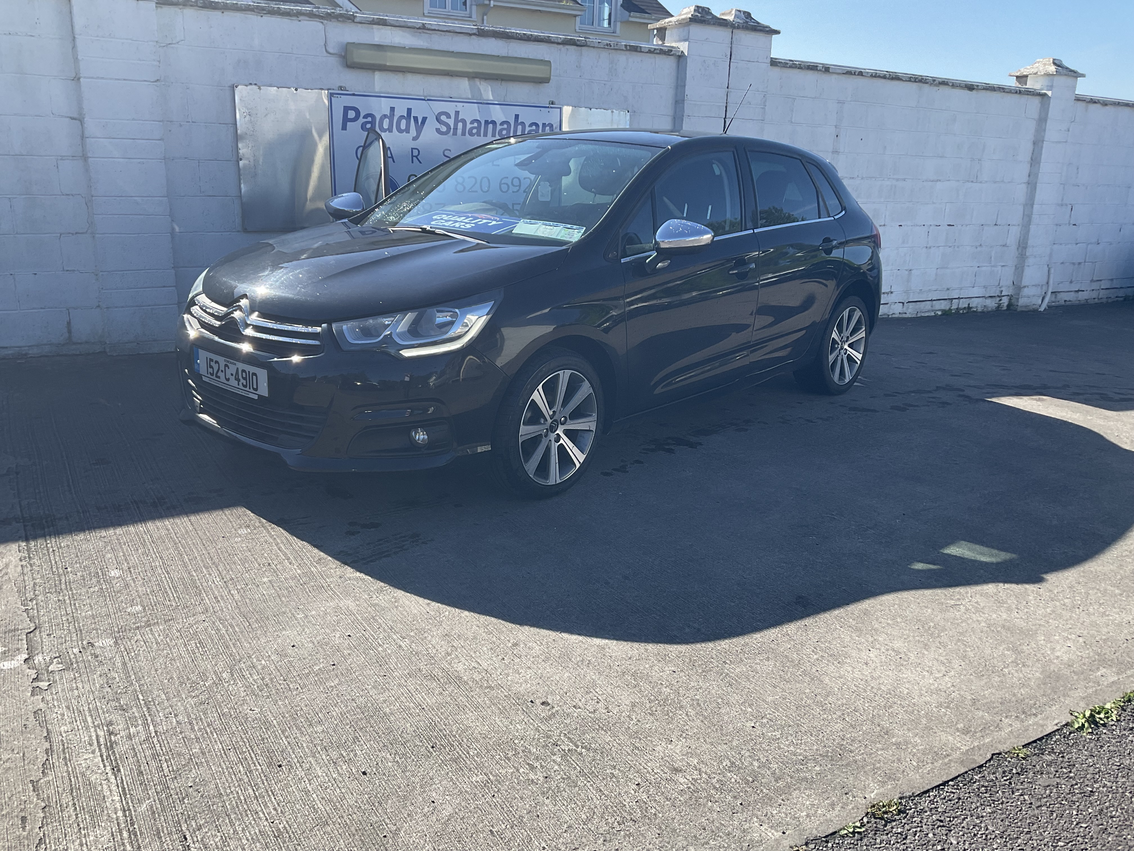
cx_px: 567
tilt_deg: -16.3
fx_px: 950
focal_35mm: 29
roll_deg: -3.6
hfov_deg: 61.7
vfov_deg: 48.2
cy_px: 426
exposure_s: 1/1055
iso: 16
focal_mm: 3
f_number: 1.8
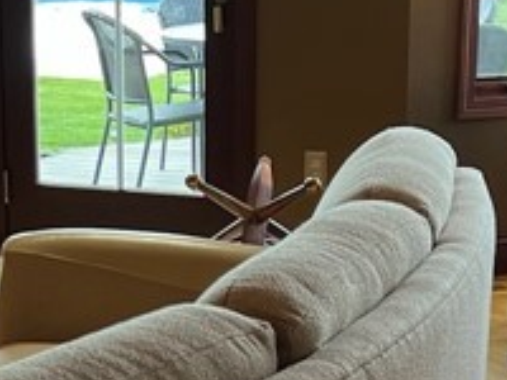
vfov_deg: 11.0
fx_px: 1948
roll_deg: +0.9
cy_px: 413
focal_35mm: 133
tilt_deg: -15.8
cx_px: 180
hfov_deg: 14.8
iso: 80
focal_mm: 5.7
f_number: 1.5
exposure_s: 1/60
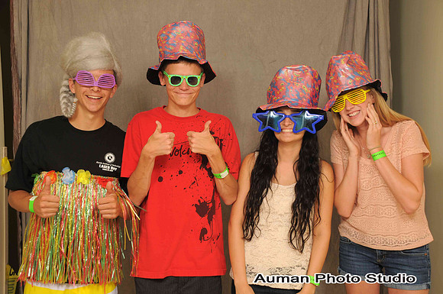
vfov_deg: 25.7
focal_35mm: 52
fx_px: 645
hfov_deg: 37.9
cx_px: 222
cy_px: 147
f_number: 6.3
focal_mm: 35
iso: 200
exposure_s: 1/125
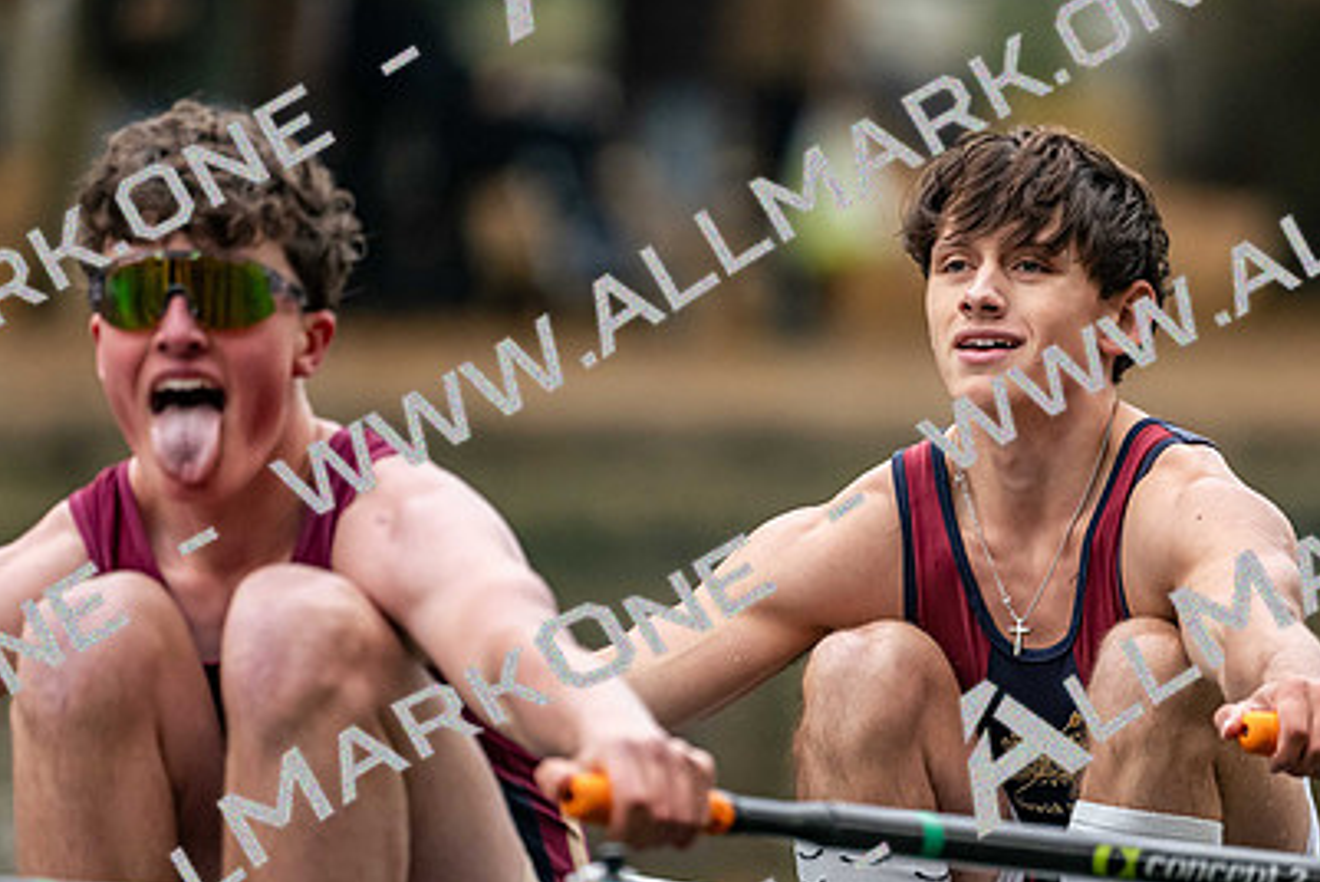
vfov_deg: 2.4
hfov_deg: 3.6
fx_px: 21208
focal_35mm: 578
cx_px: 678
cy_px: 525
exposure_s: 1/2500
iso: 2800
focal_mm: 400
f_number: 4.5
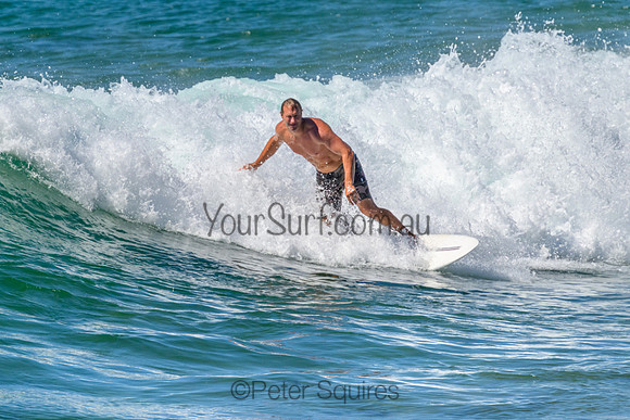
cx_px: 324
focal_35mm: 1101
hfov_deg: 1.9
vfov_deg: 1.3
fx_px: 19264
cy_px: 136
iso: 720
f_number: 11
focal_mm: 800
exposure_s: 1/2000
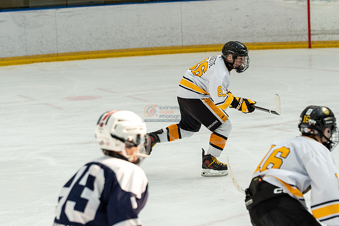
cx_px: 170
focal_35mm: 142
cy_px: 113
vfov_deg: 9.7
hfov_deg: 14.4
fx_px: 1337
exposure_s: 1/1600
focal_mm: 95
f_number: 3.5
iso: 800
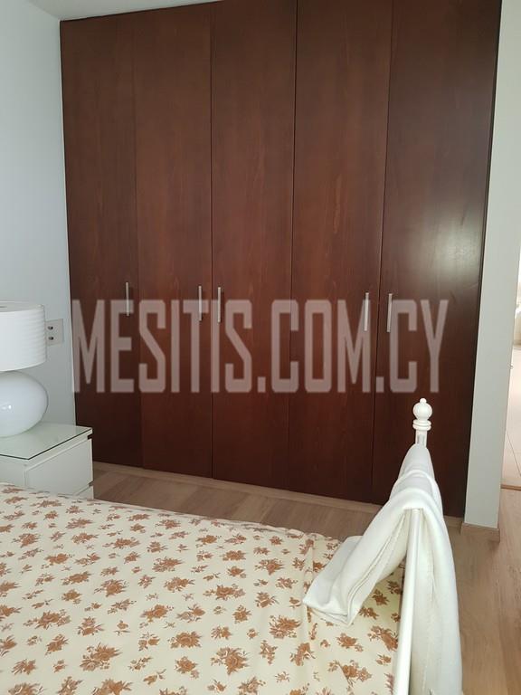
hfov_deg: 53.1
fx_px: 522
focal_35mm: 26
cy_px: 348
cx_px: 260
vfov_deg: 67.3
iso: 160
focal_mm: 4.2
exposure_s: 1/24
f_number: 1.7
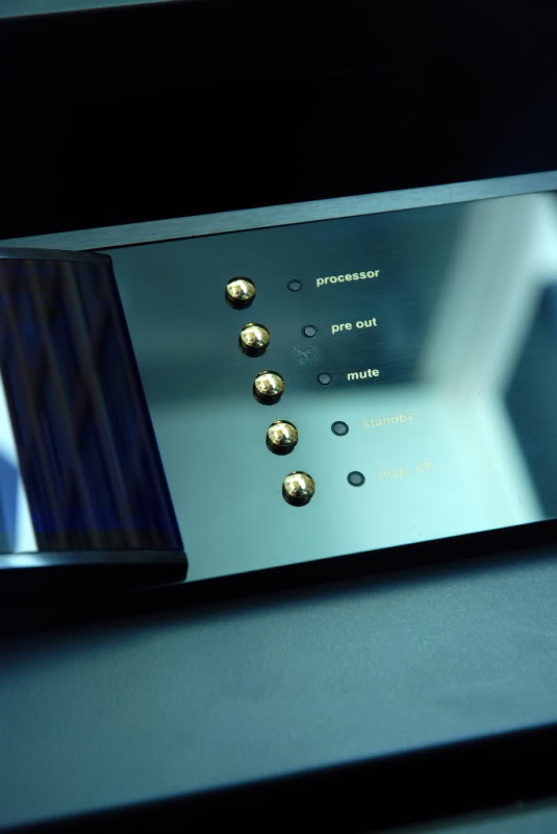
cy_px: 417
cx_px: 278
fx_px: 2431
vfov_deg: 19.4
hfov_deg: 13.1
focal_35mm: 105
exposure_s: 6
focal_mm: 70
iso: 200
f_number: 8
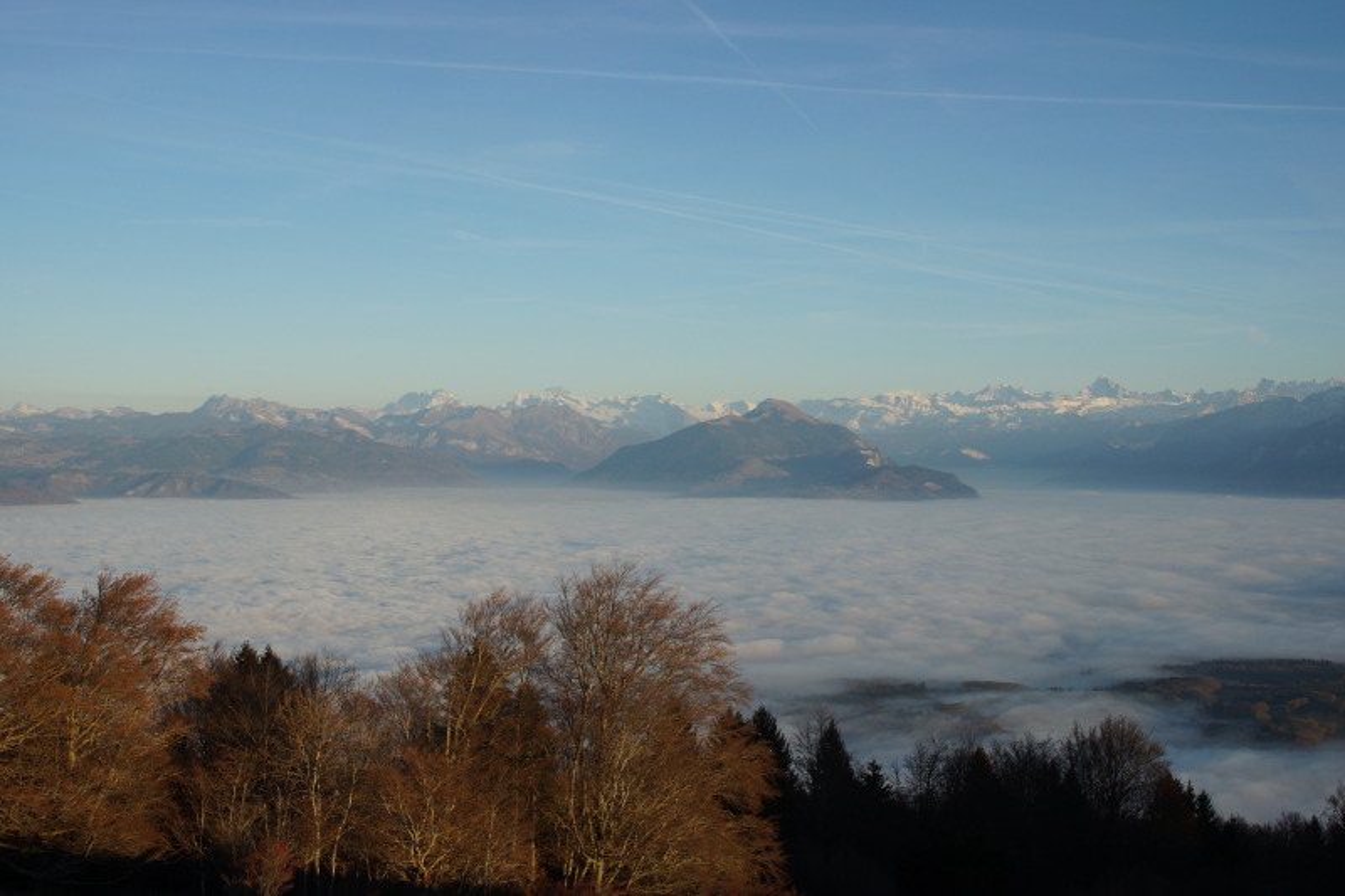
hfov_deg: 46.4
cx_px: 672
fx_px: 1569
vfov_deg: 31.9
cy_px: 448
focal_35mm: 42
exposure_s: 1/500
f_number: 8
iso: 200
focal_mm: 28
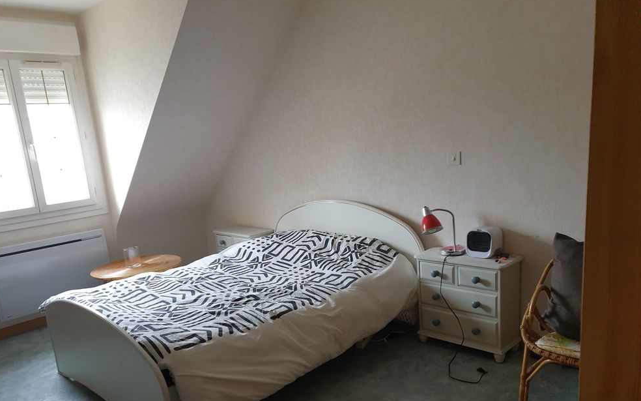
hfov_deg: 66.5
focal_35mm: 28
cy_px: 241
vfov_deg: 44.3
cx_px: 318
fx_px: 489
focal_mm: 4.3
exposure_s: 1/44
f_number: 1.5
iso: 250
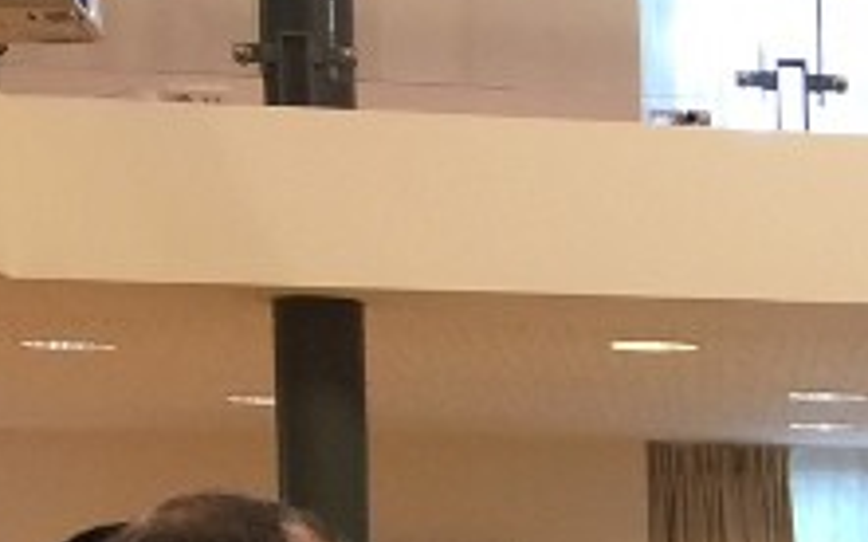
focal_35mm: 125
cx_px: 1638
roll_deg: -0.4
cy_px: 886
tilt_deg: -2.5
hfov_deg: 14.4
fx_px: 2956
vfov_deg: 10.0
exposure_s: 1/33
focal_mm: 4.15
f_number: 2.2
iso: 40
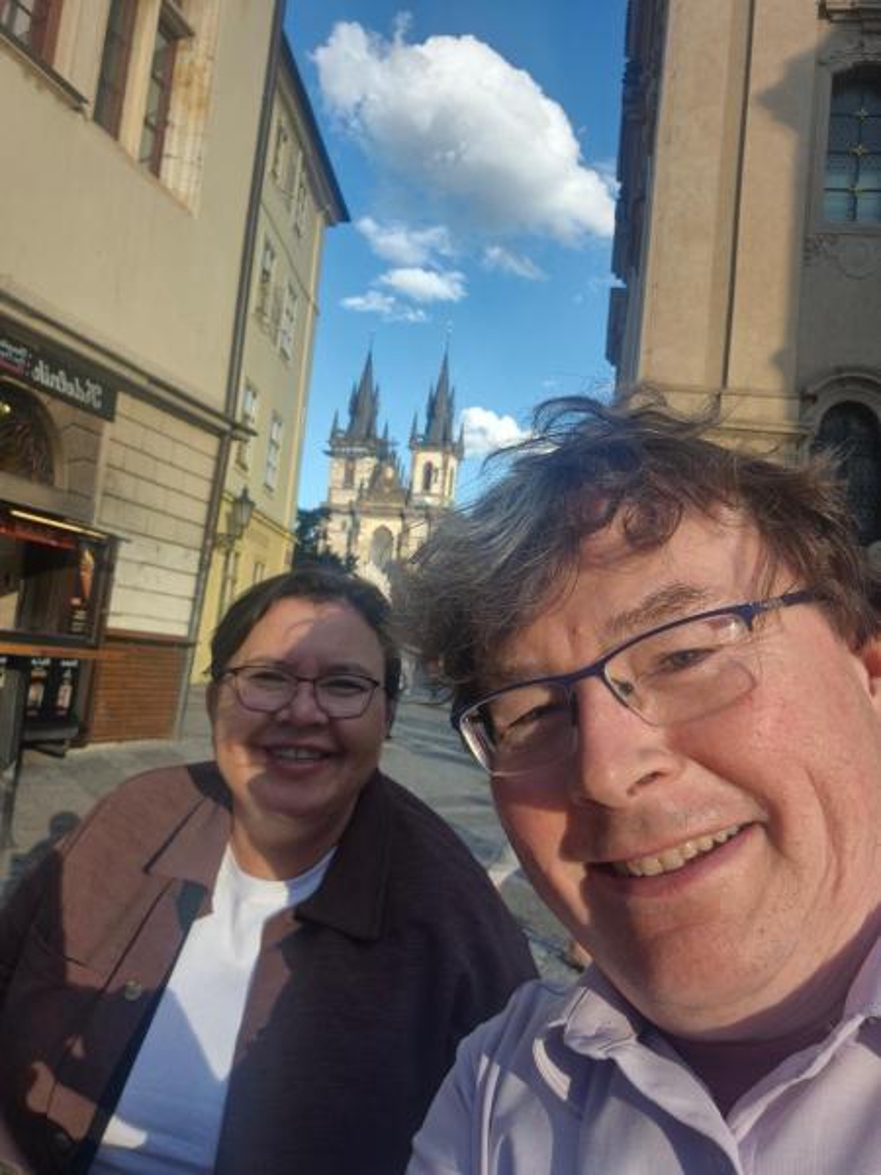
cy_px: 588
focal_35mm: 25
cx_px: 440
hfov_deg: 54.9
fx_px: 848
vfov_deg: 69.4
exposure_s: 1/419
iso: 25
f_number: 2.2
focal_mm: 3.3
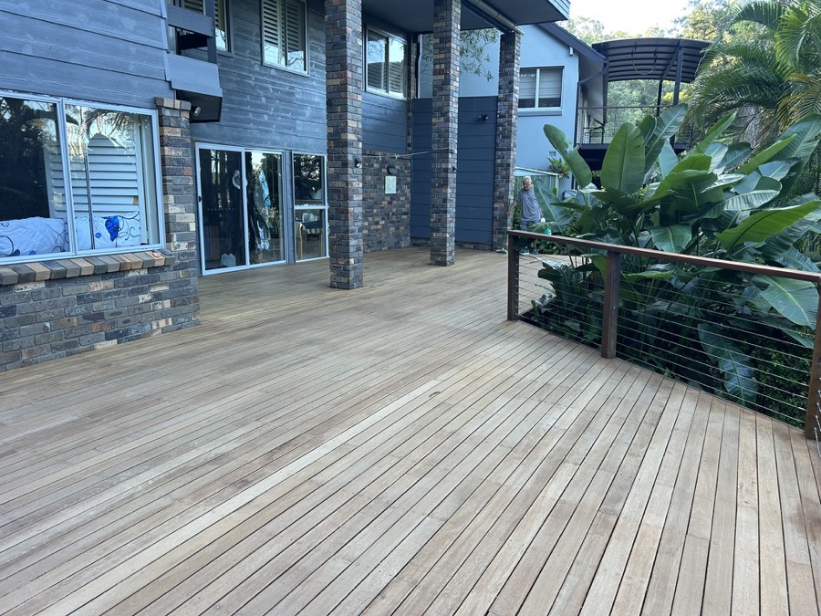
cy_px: 308
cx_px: 410
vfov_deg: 53.1
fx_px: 617
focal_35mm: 26
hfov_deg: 67.3
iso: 64
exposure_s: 1/121
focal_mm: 5.7
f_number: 1.5
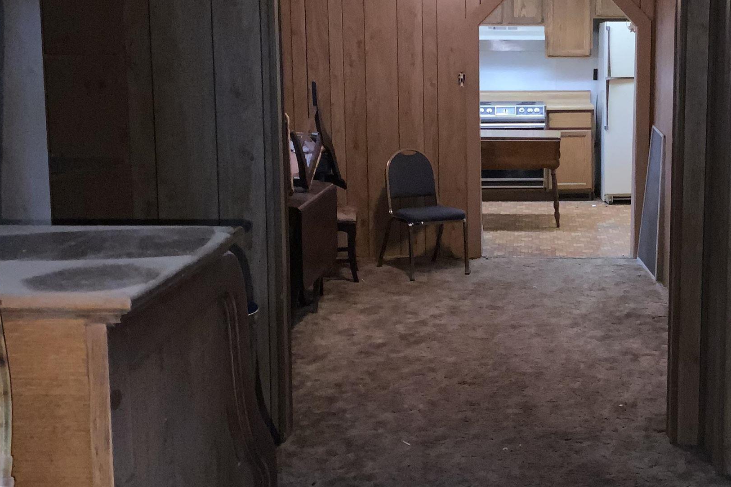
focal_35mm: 57
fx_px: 1157
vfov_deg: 23.7
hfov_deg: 34.4
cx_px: 533
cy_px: 200
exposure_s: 1/26
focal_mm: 3
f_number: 1.8
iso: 125
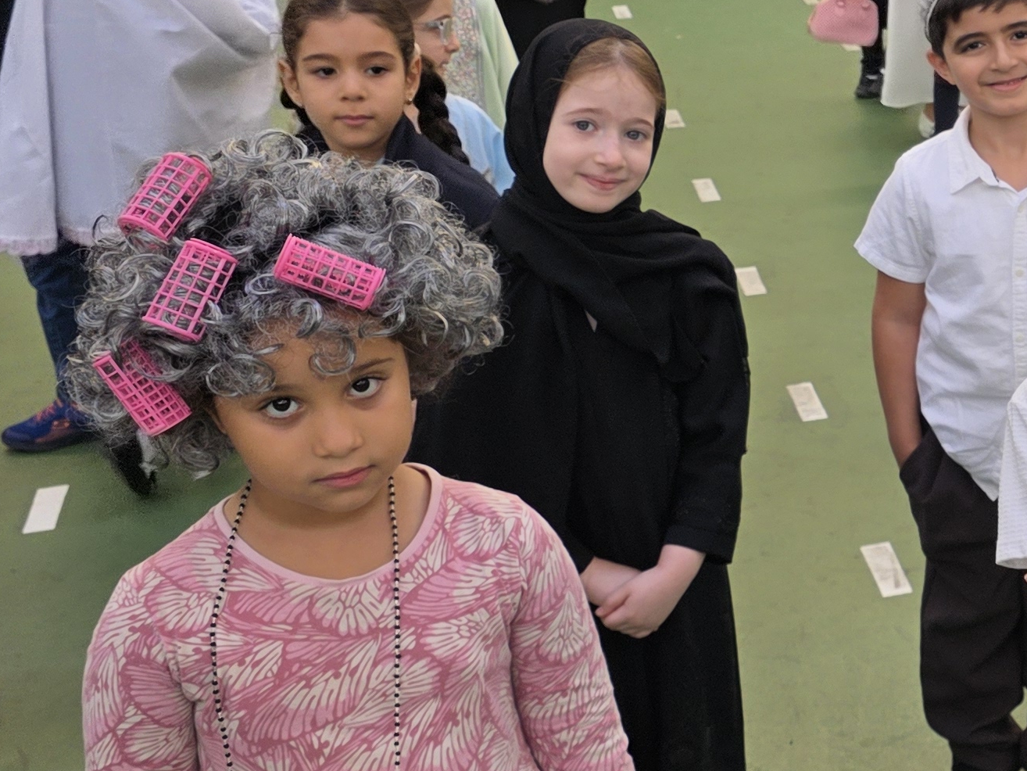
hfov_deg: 25.0
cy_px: 294
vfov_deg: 21.0
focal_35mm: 70
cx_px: 1234
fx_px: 2077
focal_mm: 6.3
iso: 25
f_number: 1.7
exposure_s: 1/100
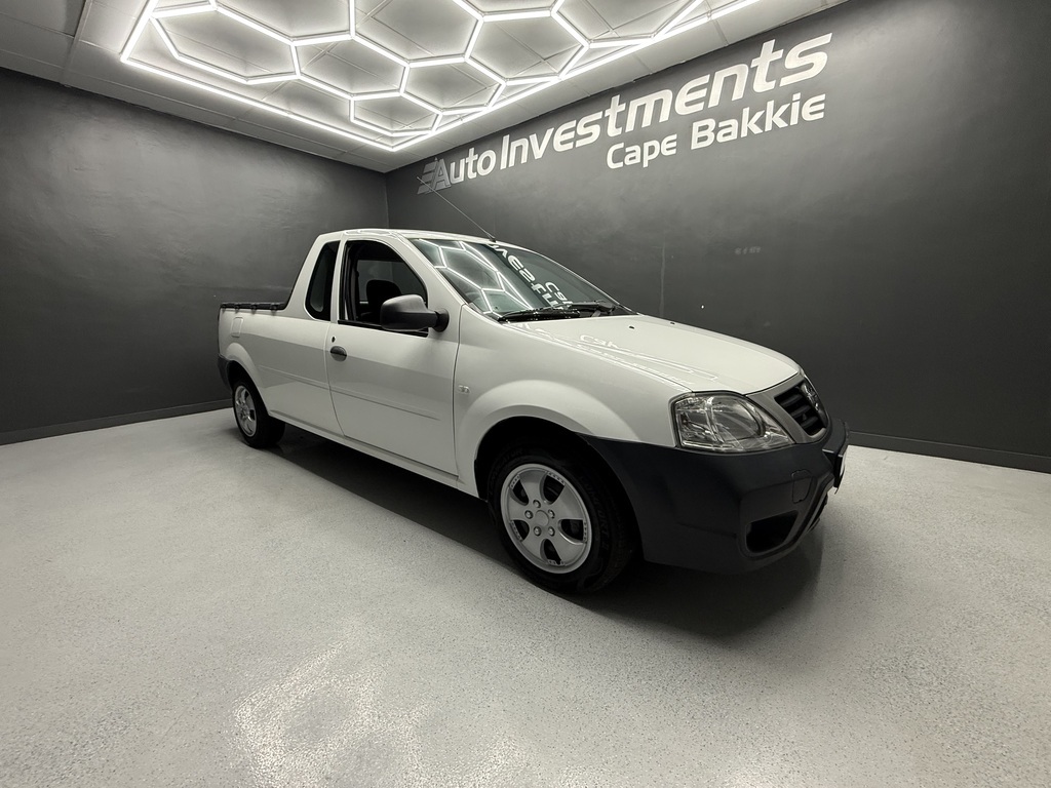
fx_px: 425
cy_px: 394
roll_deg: +1.2
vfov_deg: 85.7
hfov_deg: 102.1
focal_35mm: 14
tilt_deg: -11.1
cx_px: 526
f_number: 2.2
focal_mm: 2.22
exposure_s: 1/100
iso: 160
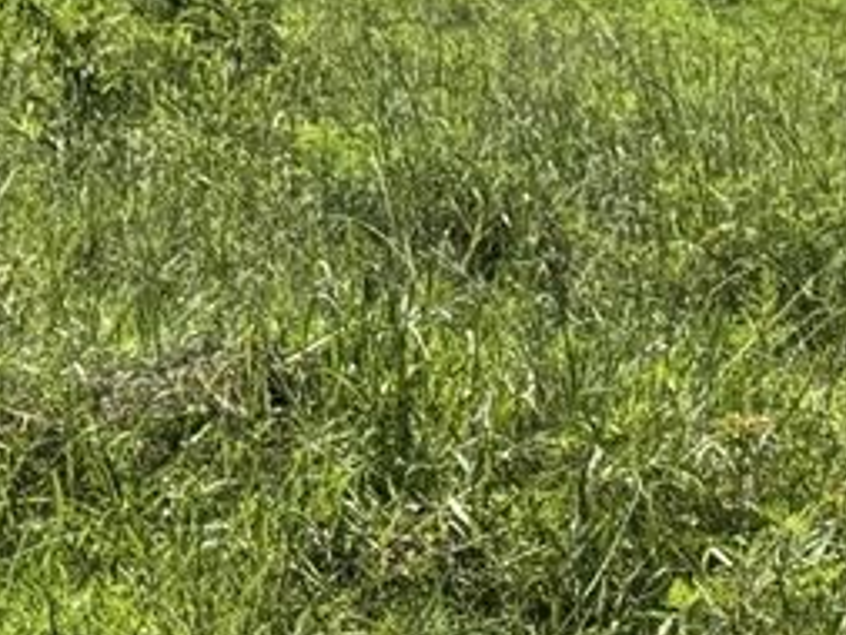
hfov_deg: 10.0
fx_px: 4744
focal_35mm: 194
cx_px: 1097
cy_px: -468
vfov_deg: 7.5
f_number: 1.78
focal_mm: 6.76
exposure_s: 1/15385
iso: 80
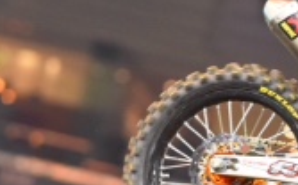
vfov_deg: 1.1
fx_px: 9525
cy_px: -2
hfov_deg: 1.8
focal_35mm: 1174
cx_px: 517
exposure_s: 1/1250
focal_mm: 300
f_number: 5
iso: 6400
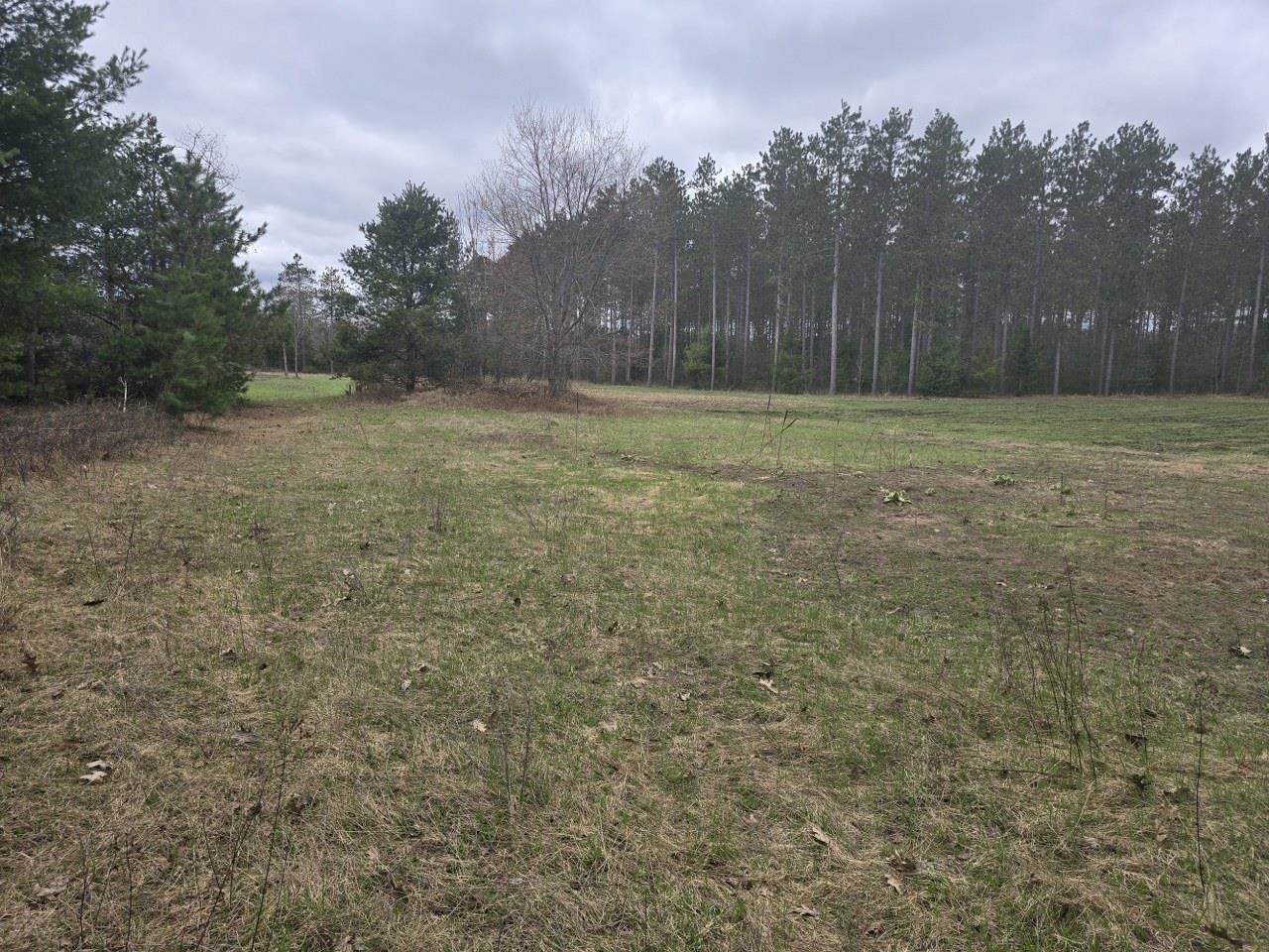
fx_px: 843
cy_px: 476
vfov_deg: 58.9
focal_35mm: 23
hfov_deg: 73.9
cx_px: 634
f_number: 1.7
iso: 12
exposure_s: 1/593
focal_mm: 6.3
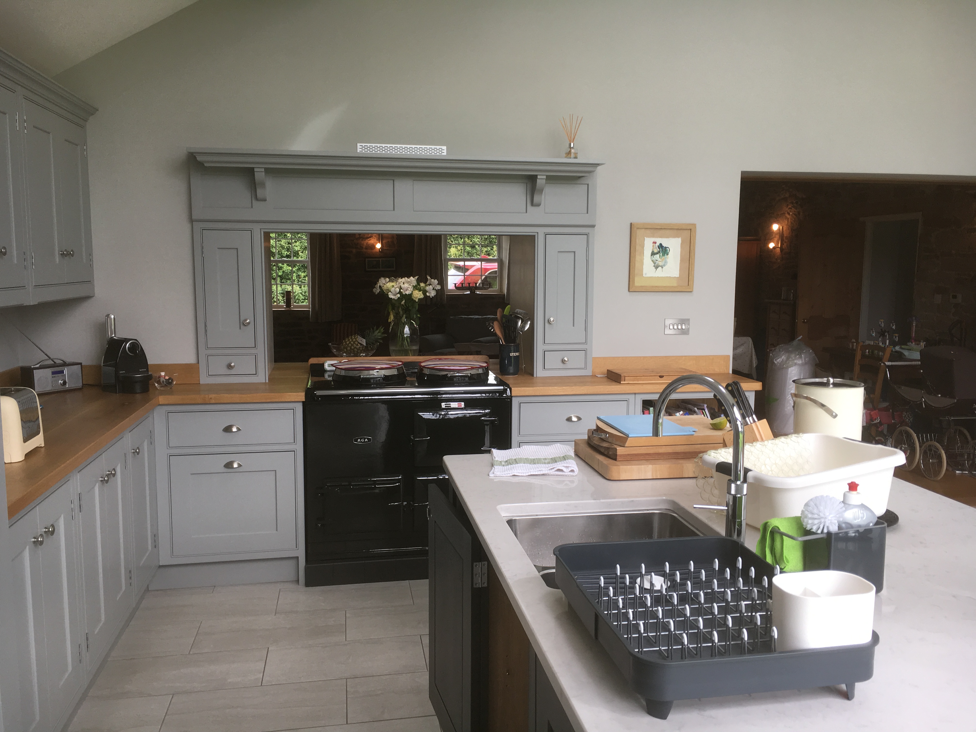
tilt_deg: -6.3
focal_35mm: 29
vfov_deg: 48.2
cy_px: 366
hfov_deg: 61.7
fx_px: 818
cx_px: 488
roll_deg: -0.7
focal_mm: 4.15
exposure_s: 1/100
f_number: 2.2
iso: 32
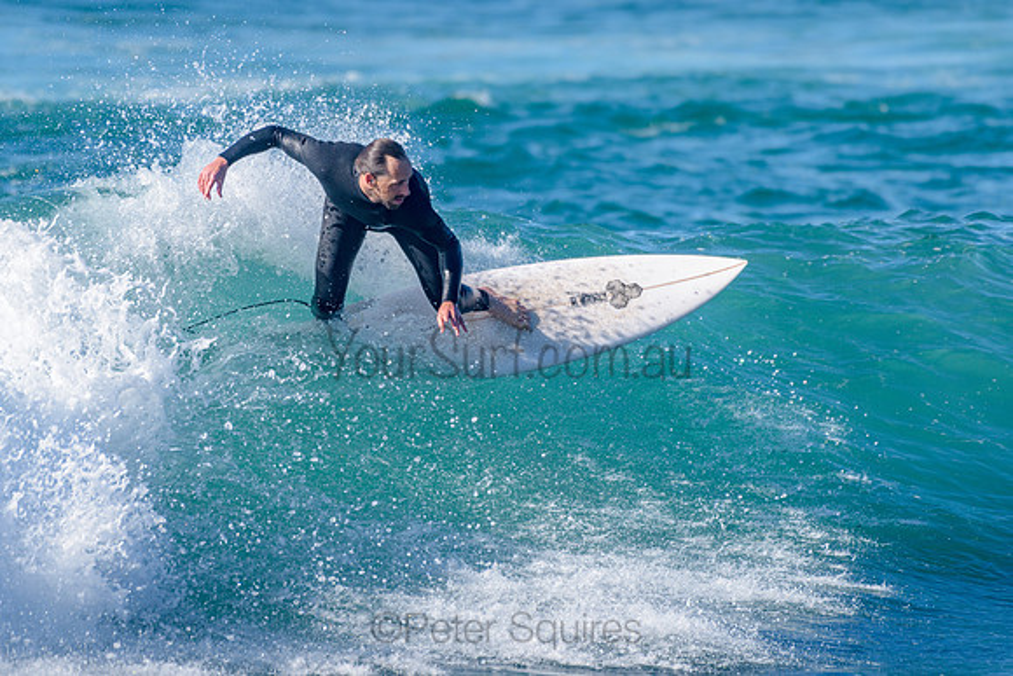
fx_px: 17247
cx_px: 514
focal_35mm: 613
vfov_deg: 2.2
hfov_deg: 3.4
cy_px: 271
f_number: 5.6
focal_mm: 500
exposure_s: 1/2000
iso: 220
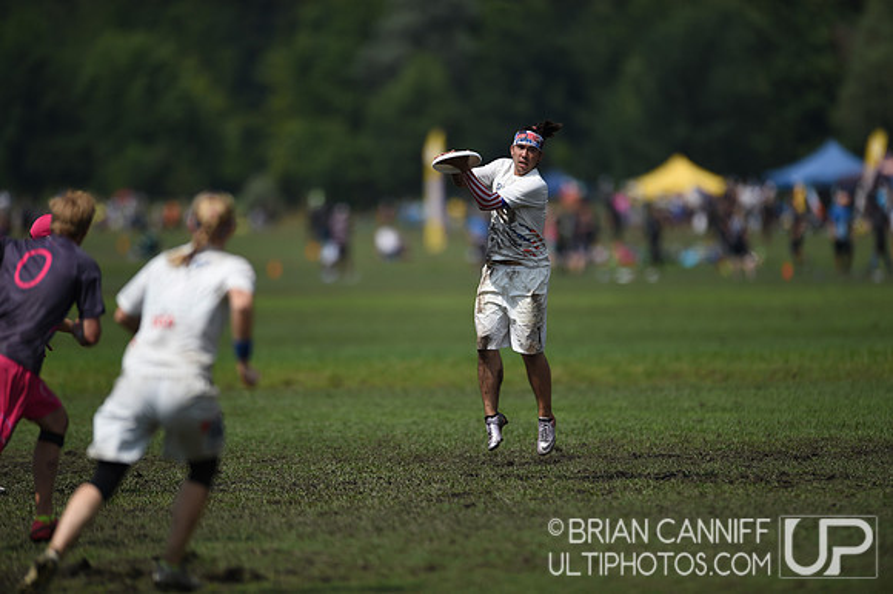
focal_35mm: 400
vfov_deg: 3.4
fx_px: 9916
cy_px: 297
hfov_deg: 5.2
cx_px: 446
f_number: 2.8
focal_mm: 400
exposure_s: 1/8000
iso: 200
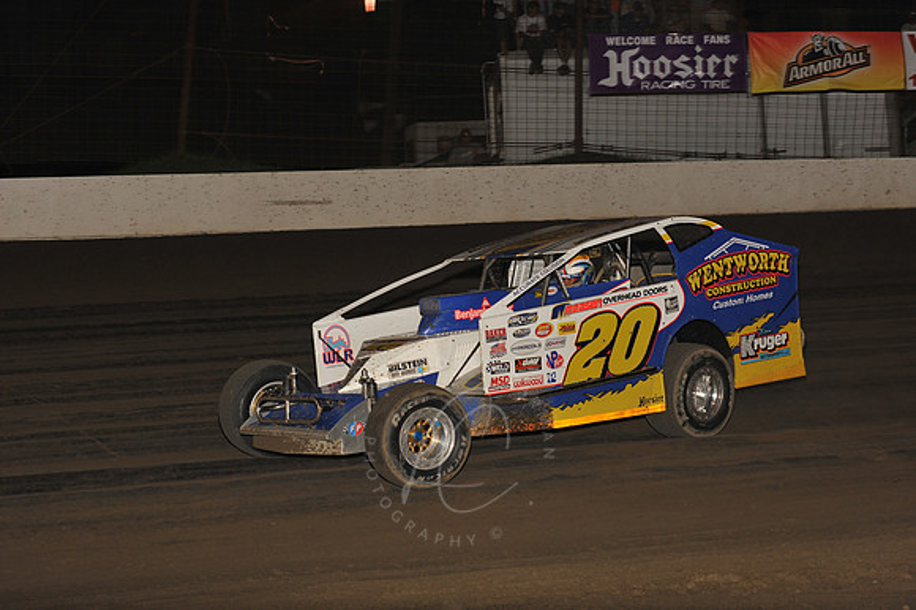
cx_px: 458
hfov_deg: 23.7
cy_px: 305
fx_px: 2187
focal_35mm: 86
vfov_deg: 15.9
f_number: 7.1
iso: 800
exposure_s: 1/320
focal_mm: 86
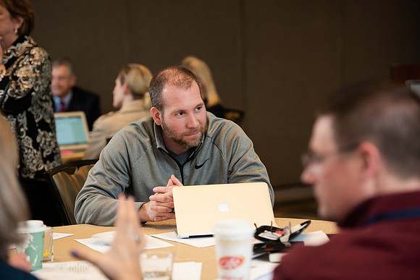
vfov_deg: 14.0
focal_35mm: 98
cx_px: 210
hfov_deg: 20.8
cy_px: 140
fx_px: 1144
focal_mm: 98
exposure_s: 1/160
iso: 1000
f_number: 3.2
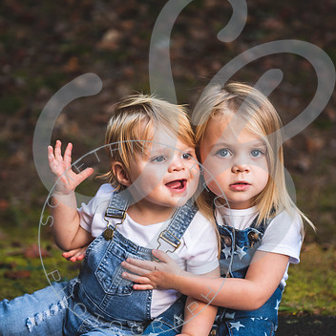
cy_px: 158
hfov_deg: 17.7
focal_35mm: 98
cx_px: 184
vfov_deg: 17.7
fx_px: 1076
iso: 100
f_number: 2.8
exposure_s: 1/200
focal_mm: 70
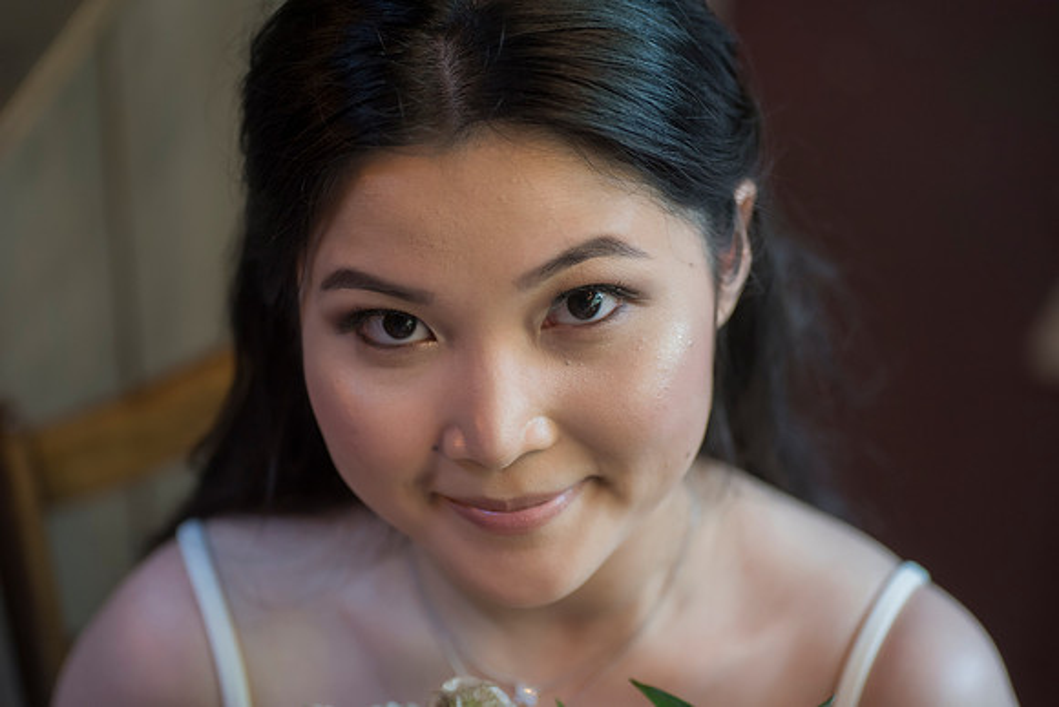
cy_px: 354
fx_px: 2648
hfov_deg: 22.6
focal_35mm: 90
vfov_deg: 15.2
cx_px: 530
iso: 1250
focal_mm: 90
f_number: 3.5
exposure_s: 1/100
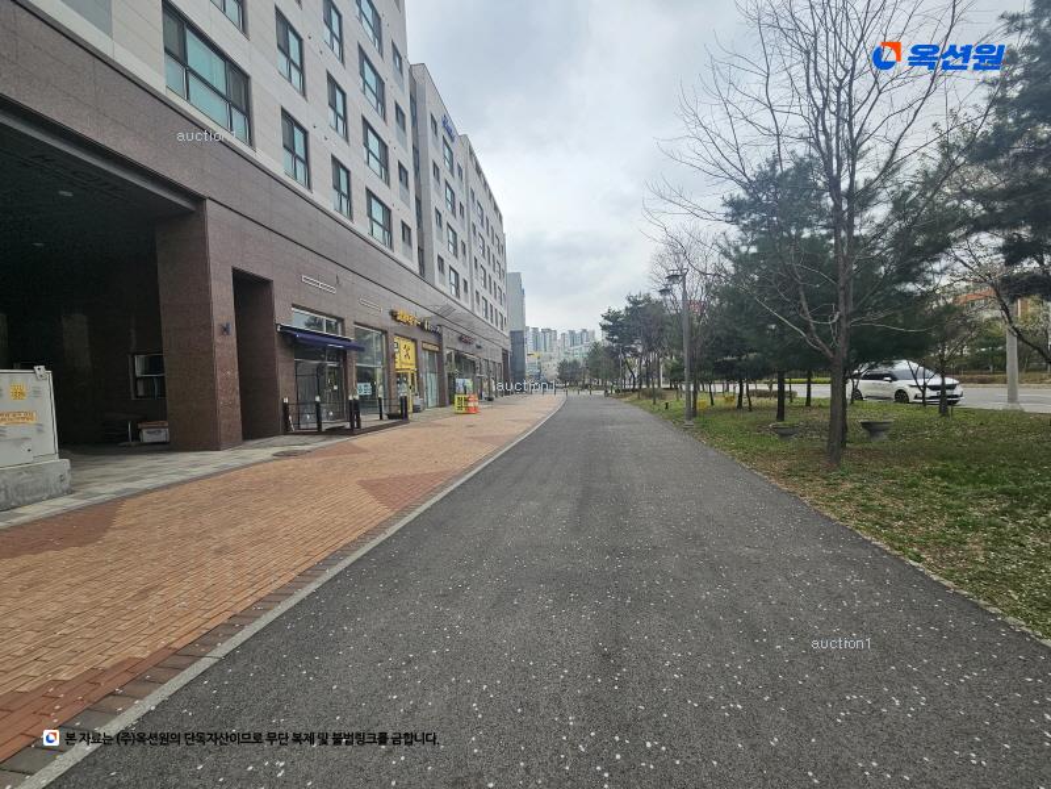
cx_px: 526
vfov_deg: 89.9
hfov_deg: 106.2
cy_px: 394
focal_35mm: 13
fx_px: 395
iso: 50
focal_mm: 2.2
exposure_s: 1/1829
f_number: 2.2
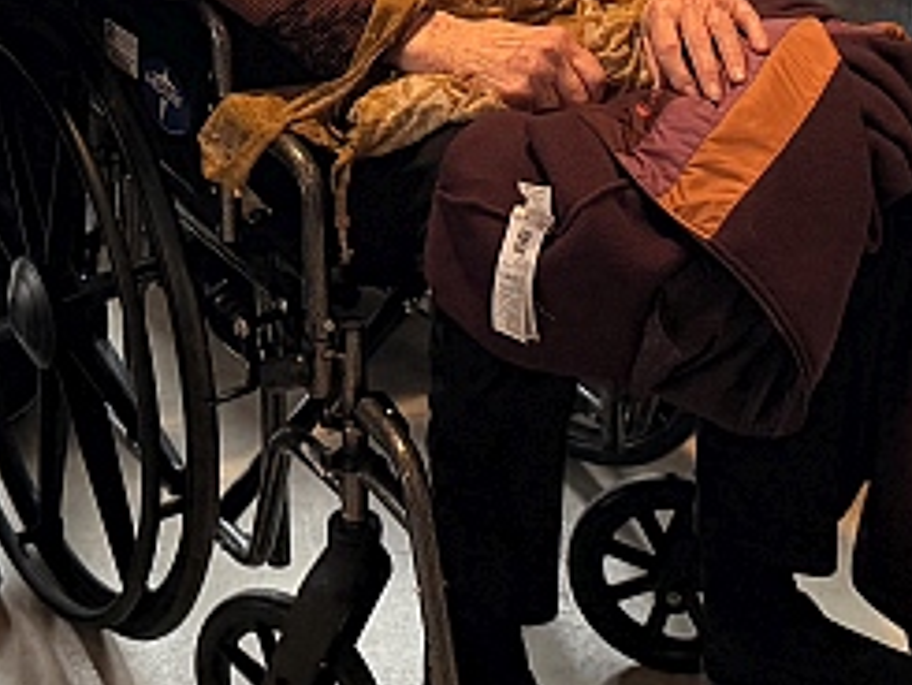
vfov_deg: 14.0
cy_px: -391
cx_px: 242
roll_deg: +0.0
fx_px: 2583
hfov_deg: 19.9
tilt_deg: -15.9
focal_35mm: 98
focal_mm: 6.76
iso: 80
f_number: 1.78
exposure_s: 1/312
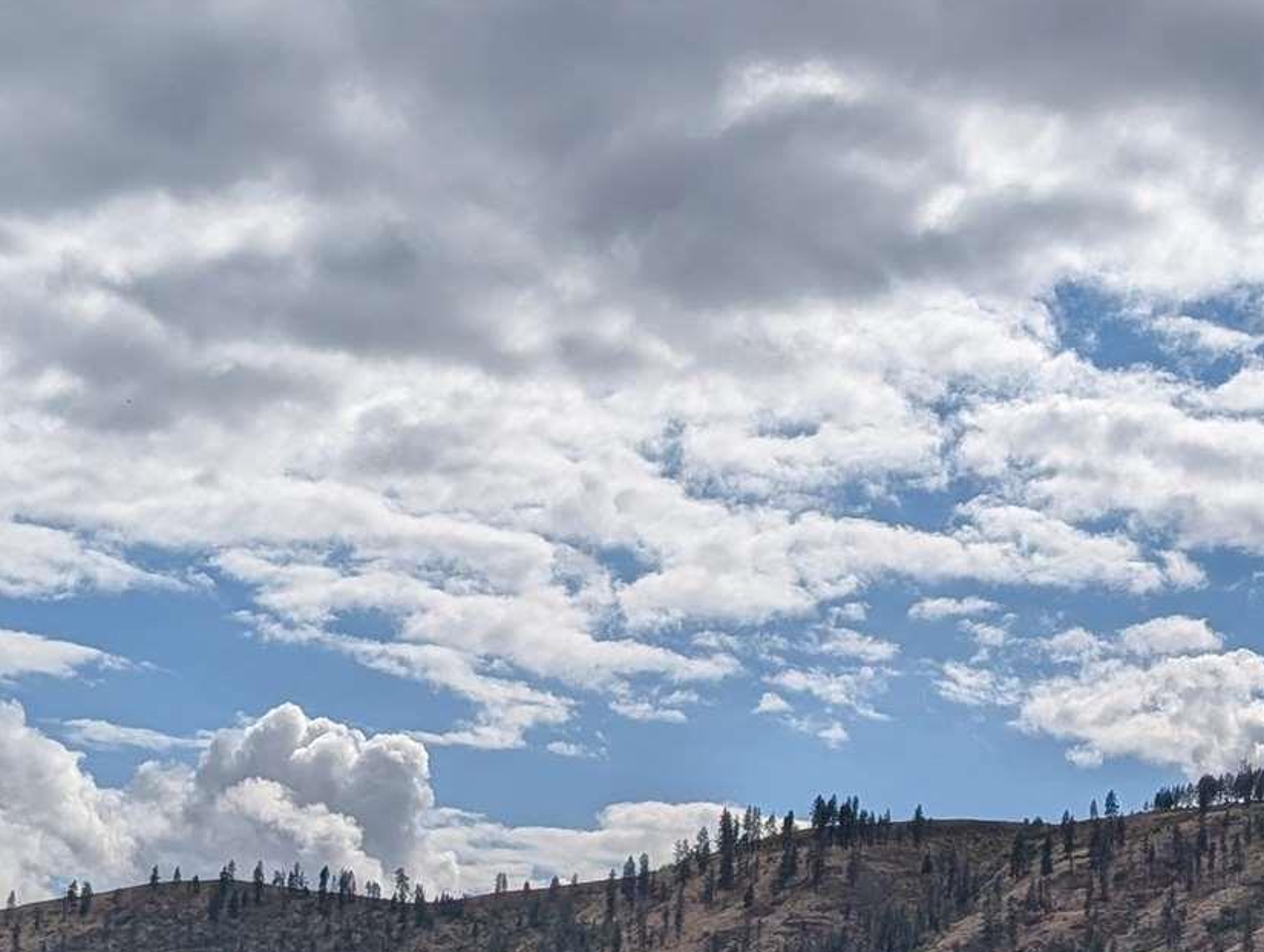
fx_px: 3254
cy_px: 973
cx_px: 896
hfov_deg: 21.8
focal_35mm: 89
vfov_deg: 16.3
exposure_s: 1/3378
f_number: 1.68
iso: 21
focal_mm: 6.9
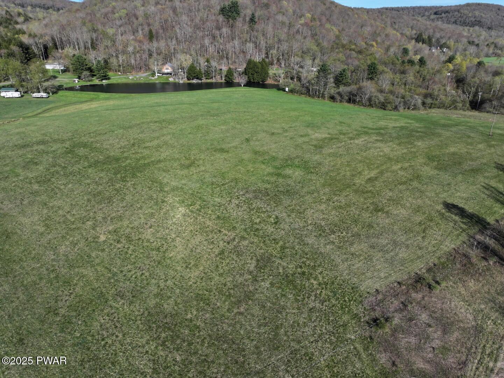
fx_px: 349
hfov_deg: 71.6
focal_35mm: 24
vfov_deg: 56.8
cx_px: 252
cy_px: 189
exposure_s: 1/1600
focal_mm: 12.29
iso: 100
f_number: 2.8
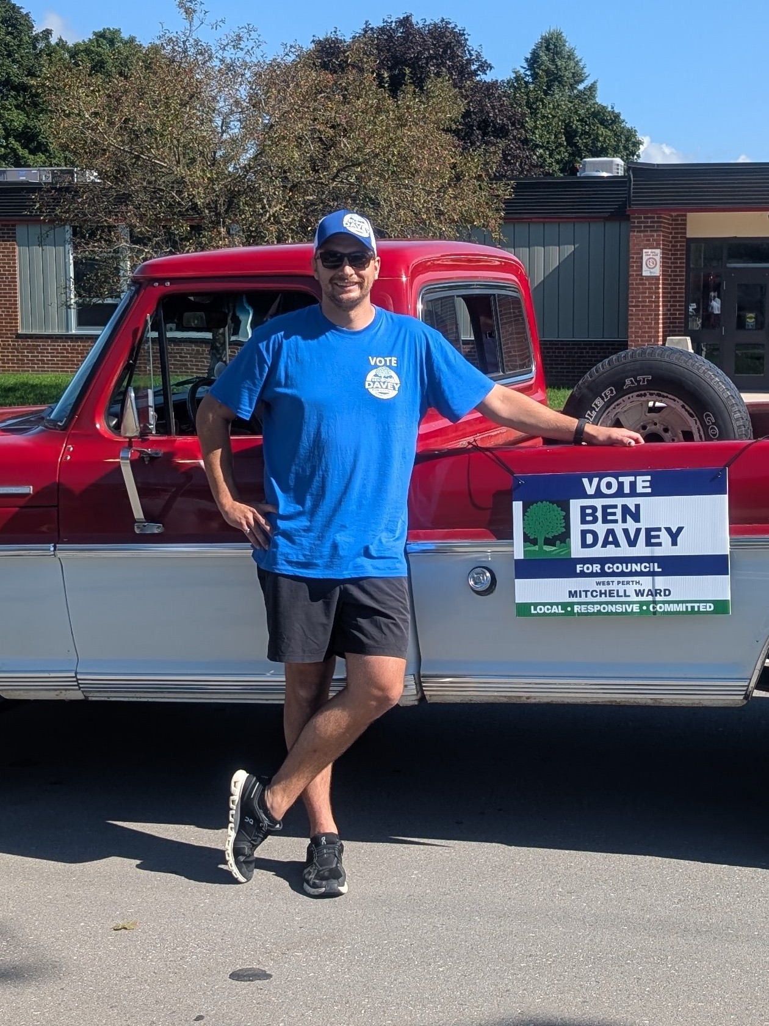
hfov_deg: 56.8
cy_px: 513
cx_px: 384
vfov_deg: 71.6
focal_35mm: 24
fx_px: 711
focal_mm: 6.9
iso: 19
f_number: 1.68
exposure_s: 1/676
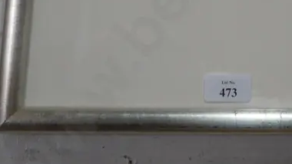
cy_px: -120
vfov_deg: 12.0
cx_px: 262
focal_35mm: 94
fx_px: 728
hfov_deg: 22.2
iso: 200
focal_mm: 16
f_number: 3.6
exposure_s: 1/100
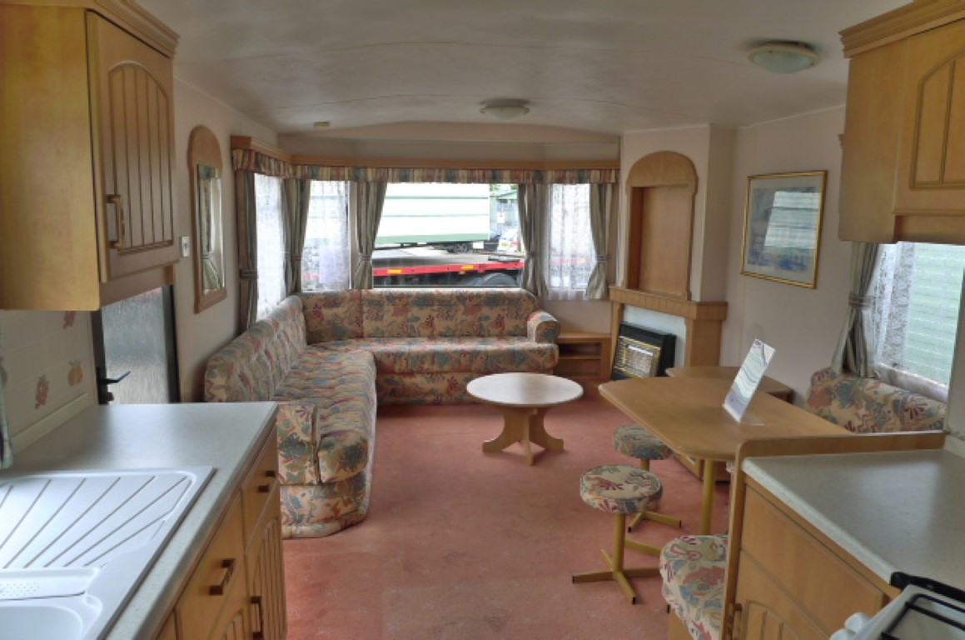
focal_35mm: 24
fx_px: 642
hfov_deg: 73.8
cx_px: 482
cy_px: 320
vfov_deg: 52.9
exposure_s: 1/160
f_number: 2.8
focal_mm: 5.1
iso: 400
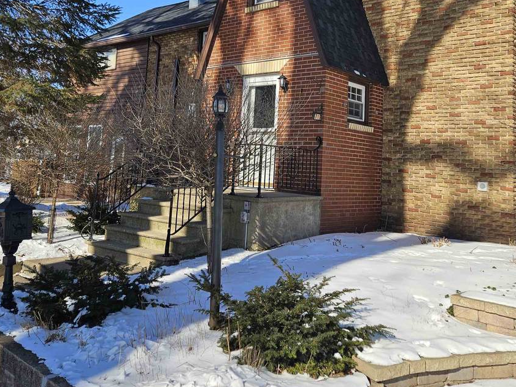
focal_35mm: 35
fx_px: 522
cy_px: 109
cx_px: 264
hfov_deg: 52.6
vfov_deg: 39.9
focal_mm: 5.4
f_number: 1.8
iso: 25
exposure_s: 1/1525
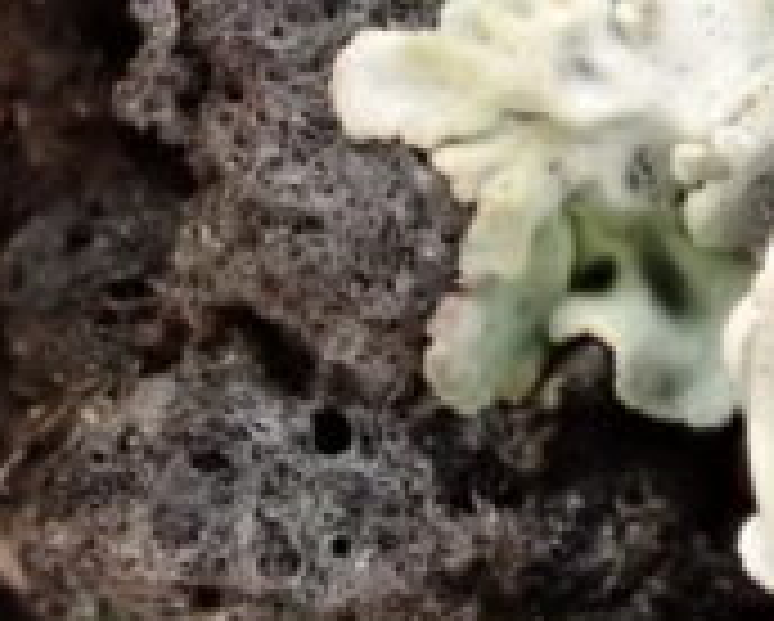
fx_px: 2500
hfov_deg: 17.1
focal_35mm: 109
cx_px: 837
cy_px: 72
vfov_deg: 14.0
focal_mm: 5.5
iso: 800
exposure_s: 1/40
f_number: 3.2
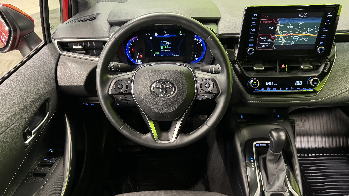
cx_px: 172
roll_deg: +2.8
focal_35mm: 27
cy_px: 124
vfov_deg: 42.5
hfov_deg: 69.9
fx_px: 250
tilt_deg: -40.4
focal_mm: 6.76
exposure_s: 1/33
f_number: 1.78
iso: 800
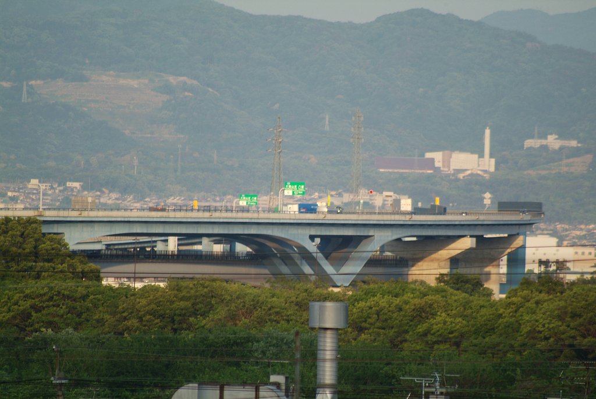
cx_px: 298
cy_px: 200
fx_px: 9943
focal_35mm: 600
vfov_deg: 2.3
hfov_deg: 3.4
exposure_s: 1/350
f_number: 5.6
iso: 400
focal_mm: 400
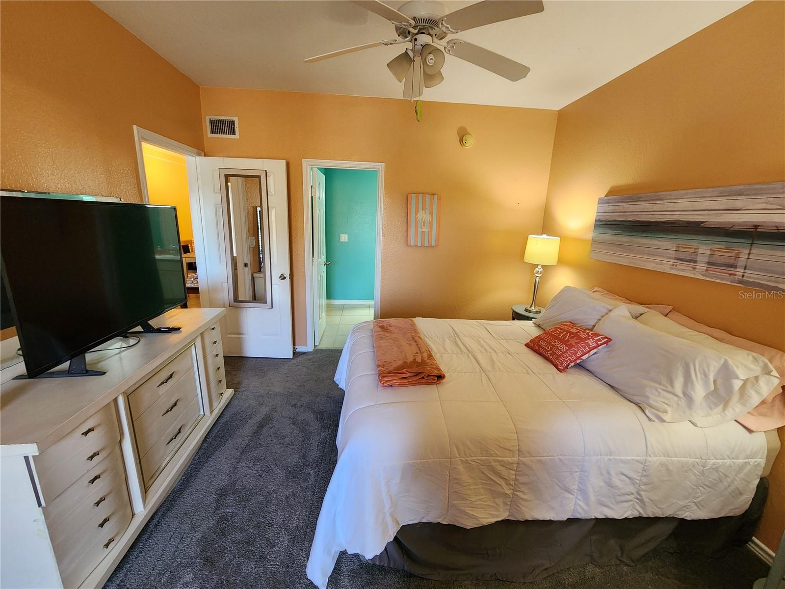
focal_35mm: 13
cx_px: 392
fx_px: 295
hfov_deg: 106.2
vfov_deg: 89.9
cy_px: 294
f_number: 2.2
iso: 400
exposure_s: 1/40
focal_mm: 2.2
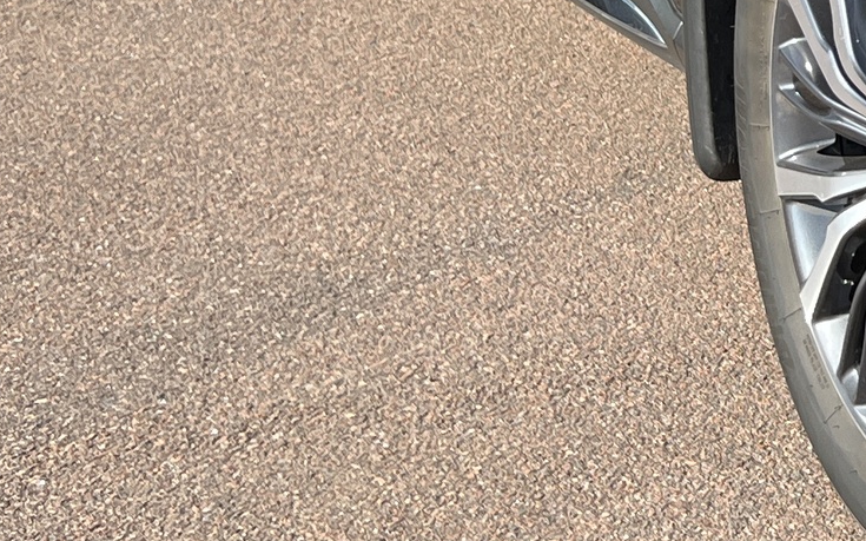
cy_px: -328
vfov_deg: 11.5
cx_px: 1453
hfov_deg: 16.7
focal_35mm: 108
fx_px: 2548
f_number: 1.6
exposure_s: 1/1028
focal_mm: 5.1
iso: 50
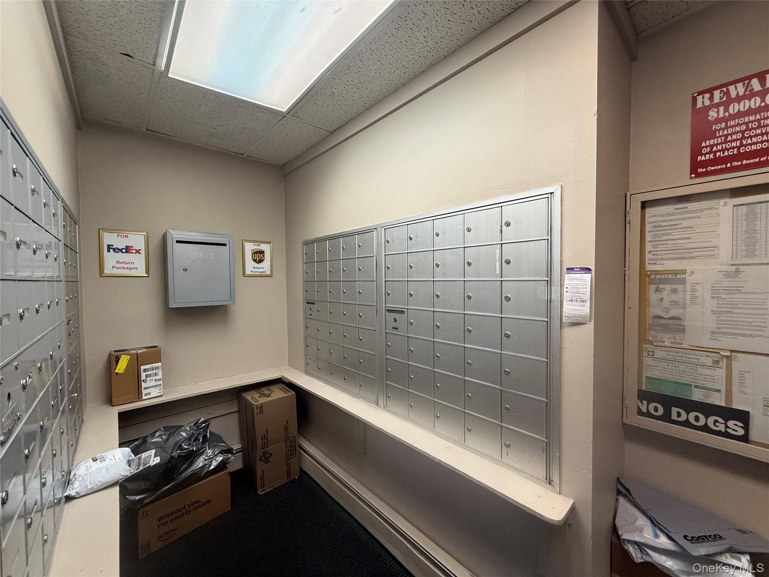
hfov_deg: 102.1
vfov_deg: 85.7
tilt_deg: -1.8
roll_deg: +0.3
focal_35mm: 14
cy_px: 288
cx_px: 384
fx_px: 311
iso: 200
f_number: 2.2
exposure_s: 1/120
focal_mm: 2.22
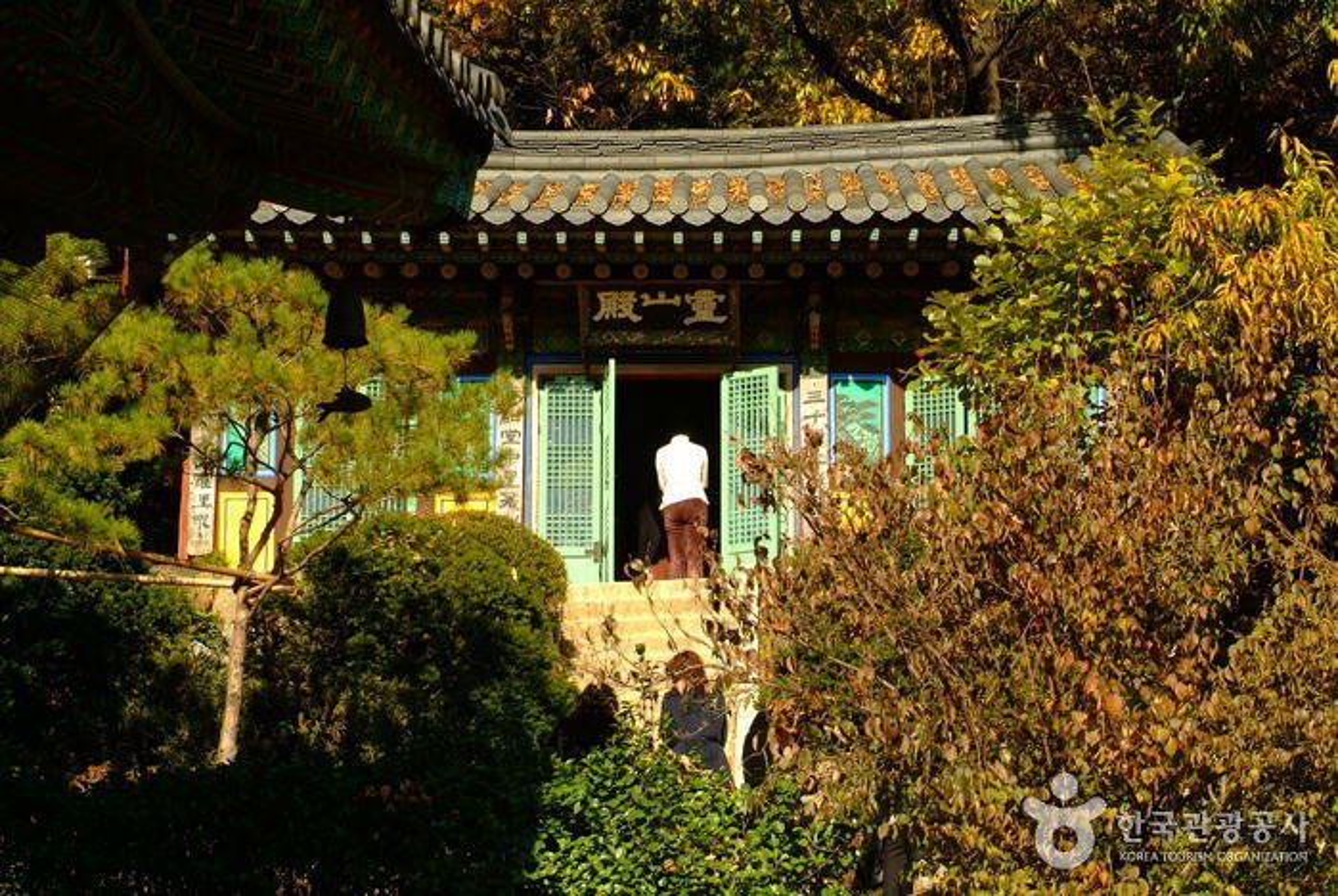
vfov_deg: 11.5
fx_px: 4466
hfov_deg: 17.0
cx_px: 669
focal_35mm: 120
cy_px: 448
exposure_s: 1/350
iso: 400
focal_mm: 80
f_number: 9.5
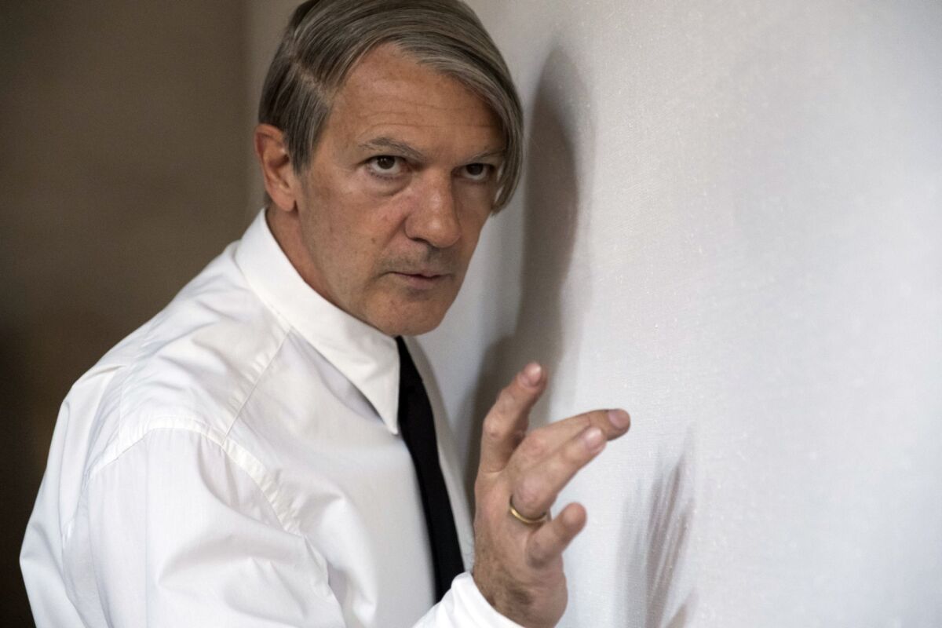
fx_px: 2172
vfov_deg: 16.5
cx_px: 471
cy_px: 314
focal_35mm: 83
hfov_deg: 24.5
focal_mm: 55
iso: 2500
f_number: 2.8
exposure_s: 1/100
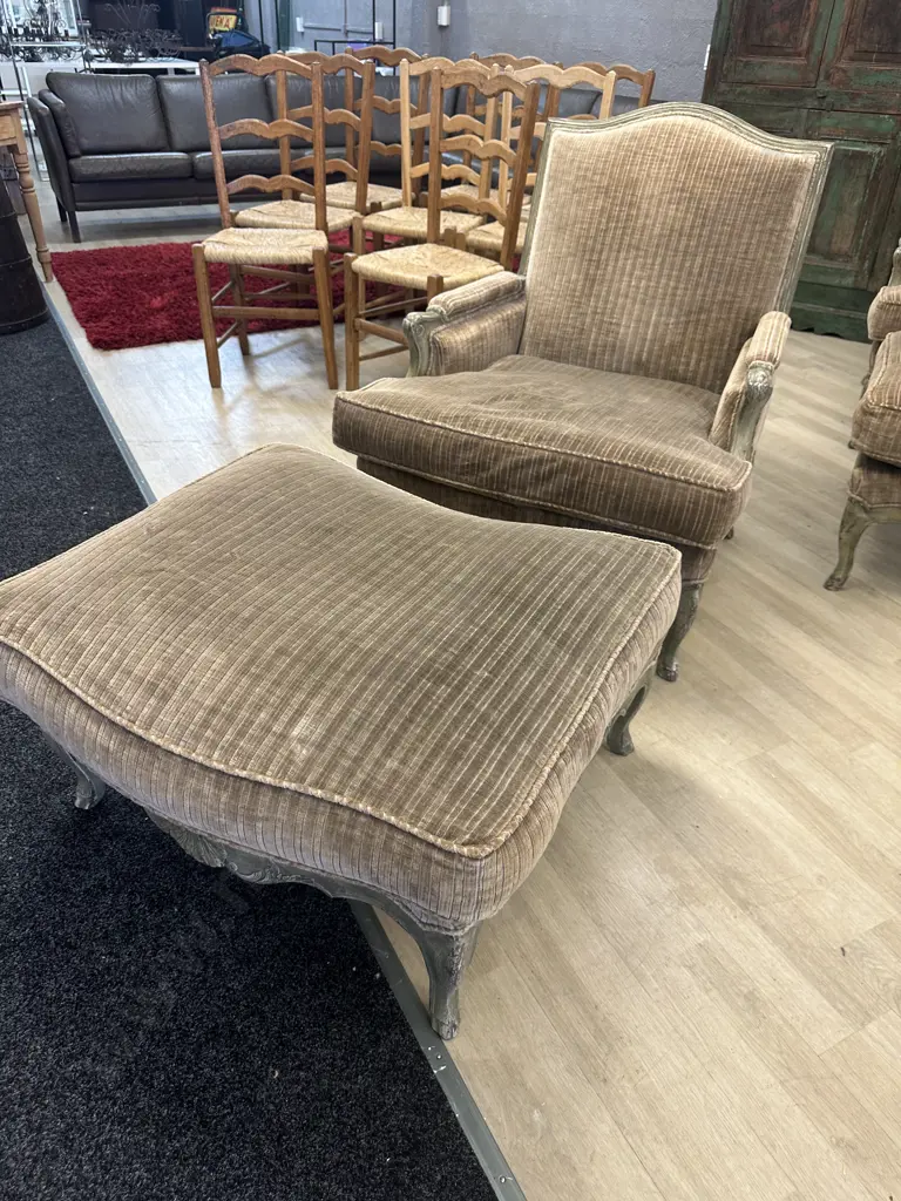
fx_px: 833
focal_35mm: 24
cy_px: 600
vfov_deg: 71.6
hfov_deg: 56.8
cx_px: 450
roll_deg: -1.8
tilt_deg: -33.0
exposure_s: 1/50
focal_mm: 6.86
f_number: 1.78
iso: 125
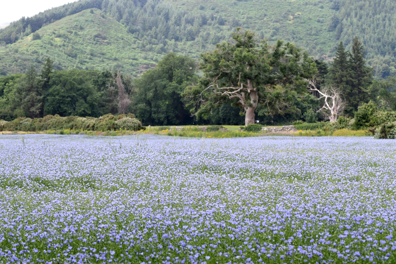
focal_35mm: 129
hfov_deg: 15.9
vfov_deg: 10.6
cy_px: 132
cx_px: 198
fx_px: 1419
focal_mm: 86
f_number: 10
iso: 1000
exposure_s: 1/400
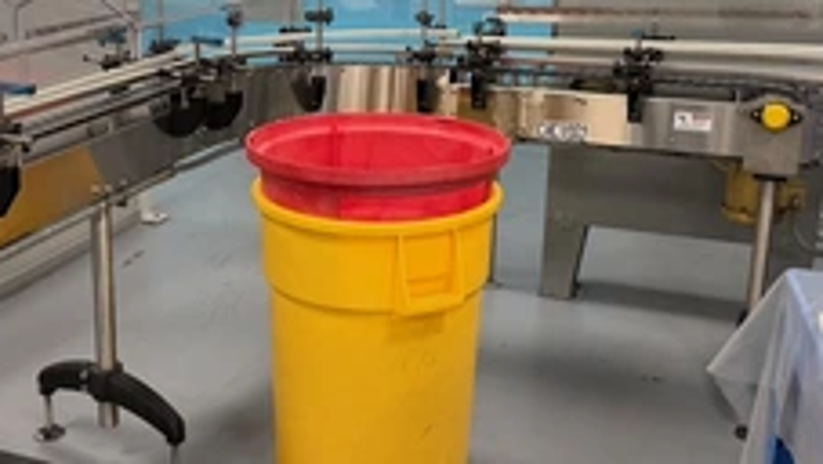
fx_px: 1004
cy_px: 196
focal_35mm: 46
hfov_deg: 44.5
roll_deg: -0.3
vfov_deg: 26.0
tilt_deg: -20.8
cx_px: 381
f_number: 1.78
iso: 200
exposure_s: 1/60
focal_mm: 6.76
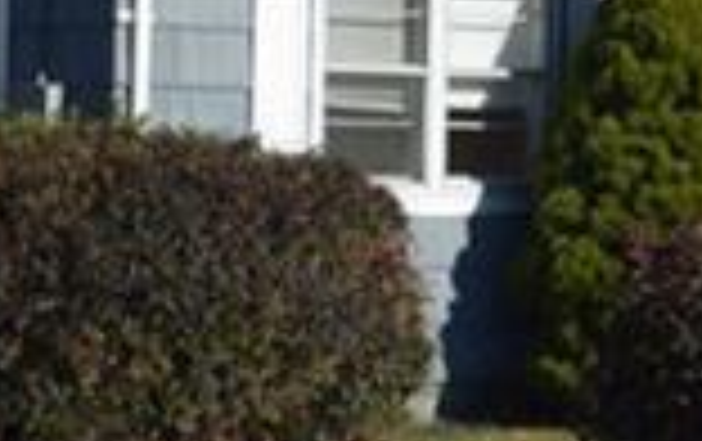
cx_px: 166
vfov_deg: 4.4
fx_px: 5748
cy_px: -297
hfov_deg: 7.0
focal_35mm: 300
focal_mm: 30
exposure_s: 1/250
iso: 100
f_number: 8
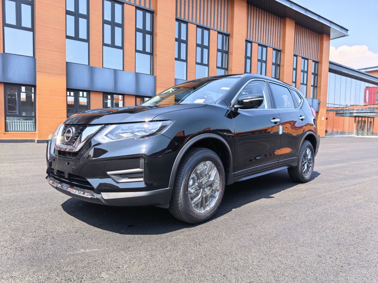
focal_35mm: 24
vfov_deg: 56.8
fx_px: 262
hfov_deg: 71.6
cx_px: 189
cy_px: 142
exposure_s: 1/1938
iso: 50
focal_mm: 5.75
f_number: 2
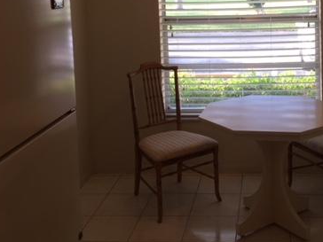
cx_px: 232
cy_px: 31
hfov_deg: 36.8
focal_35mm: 51
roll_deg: +0.4
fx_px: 476
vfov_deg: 27.7
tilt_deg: -4.7
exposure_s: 1/60
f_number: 2.2
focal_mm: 4.15
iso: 32
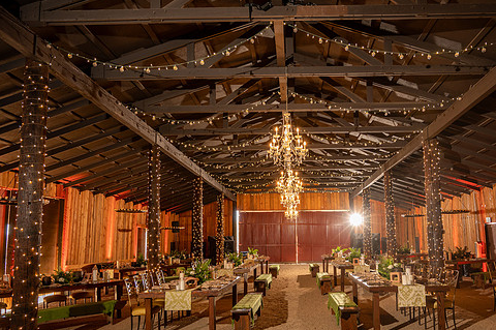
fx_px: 399
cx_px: 290
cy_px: 193
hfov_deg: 63.3
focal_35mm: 29
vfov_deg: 44.7
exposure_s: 1/50
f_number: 4
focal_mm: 24
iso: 800
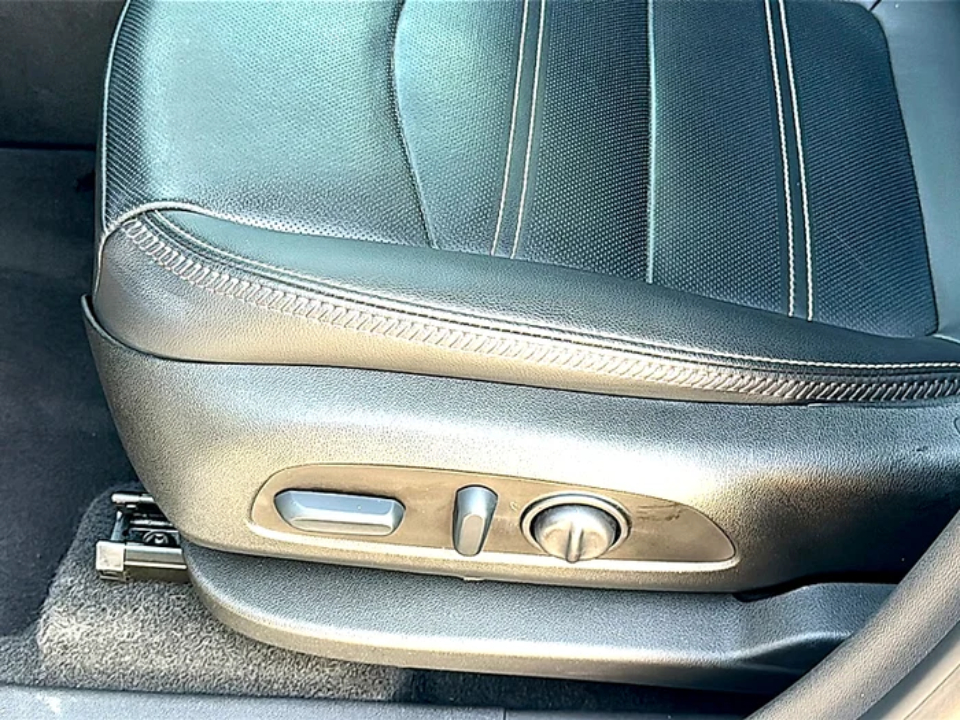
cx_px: 480
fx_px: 1165
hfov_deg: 44.8
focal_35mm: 42
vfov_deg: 34.3
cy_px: 360
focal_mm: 6.86
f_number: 1.78
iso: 125
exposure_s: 1/94
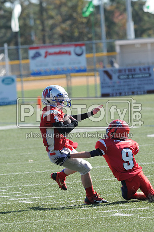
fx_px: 2896
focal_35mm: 450
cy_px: 116
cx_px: 77
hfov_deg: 3.0
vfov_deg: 4.6
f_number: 6.3
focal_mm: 300
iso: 200
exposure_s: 1/500
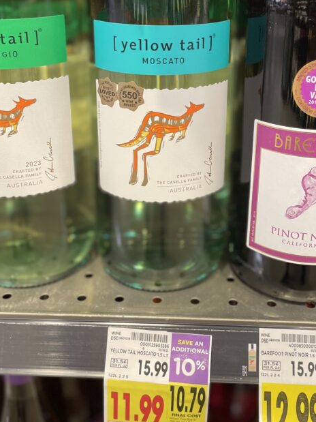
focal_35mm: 43
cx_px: 167
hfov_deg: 33.6
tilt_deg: -19.4
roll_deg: +0.1
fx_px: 524
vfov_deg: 43.0
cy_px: 125
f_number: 1.6
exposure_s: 1/60
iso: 125
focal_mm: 4.2
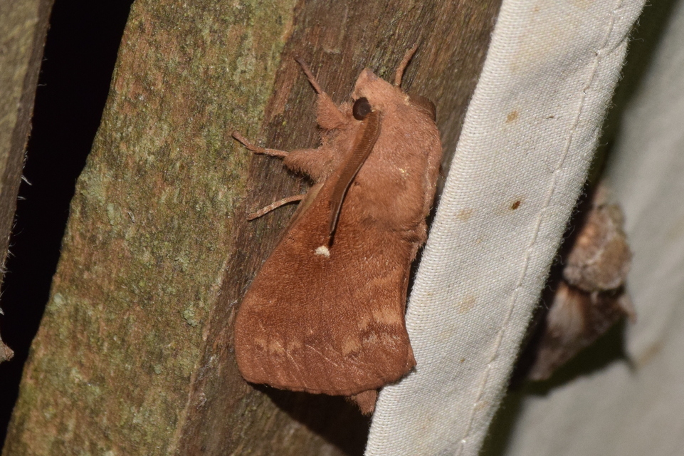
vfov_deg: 6.5
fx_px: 3988
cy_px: 228
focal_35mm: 210
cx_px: 342
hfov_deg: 9.8
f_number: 14
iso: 1000
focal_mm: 140
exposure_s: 1/200
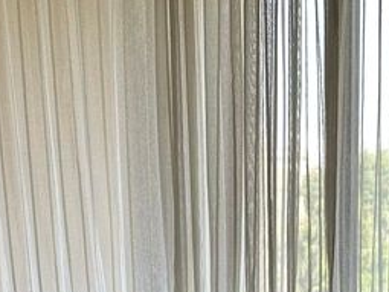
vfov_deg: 11.6
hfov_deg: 17.3
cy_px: 612
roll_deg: +1.1
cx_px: 288
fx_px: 1269
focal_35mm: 113
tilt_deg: -16.7
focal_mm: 6.86
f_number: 1.78
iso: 80
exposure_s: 1/120
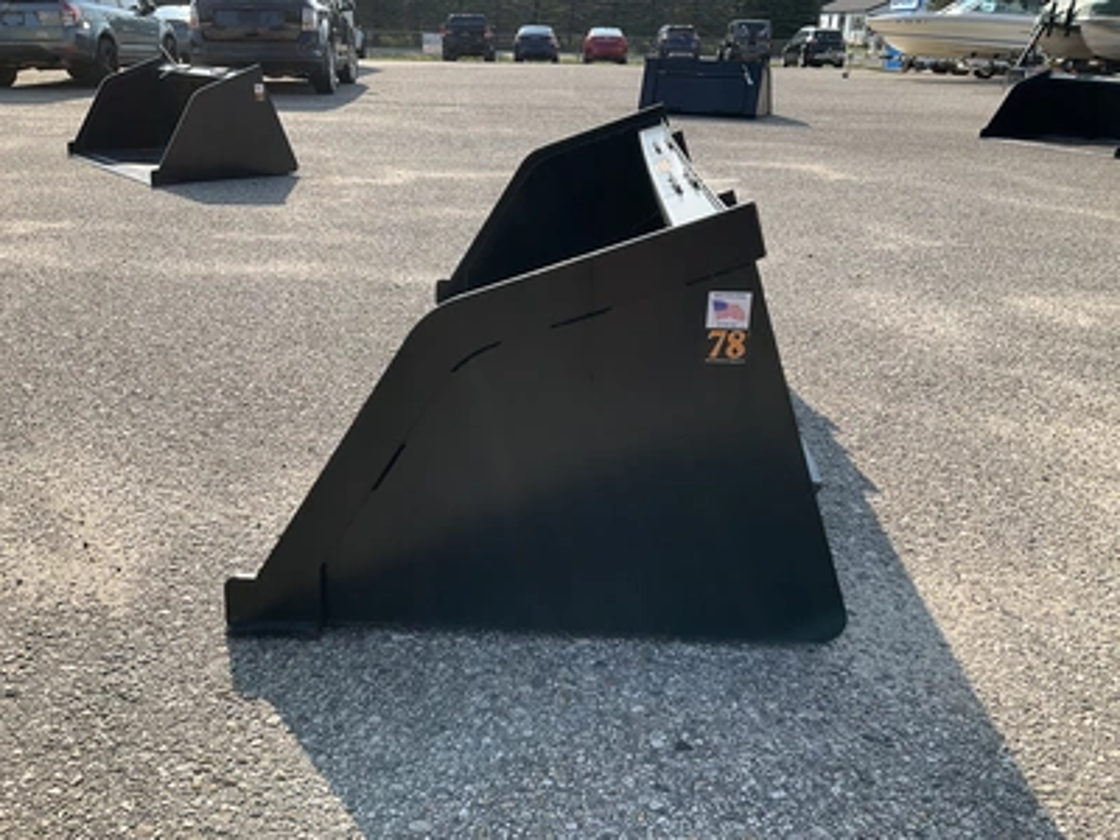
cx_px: 560
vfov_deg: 48.2
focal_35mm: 29
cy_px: 420
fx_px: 938
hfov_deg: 61.7
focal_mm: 3
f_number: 1.8
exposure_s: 1/929
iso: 25
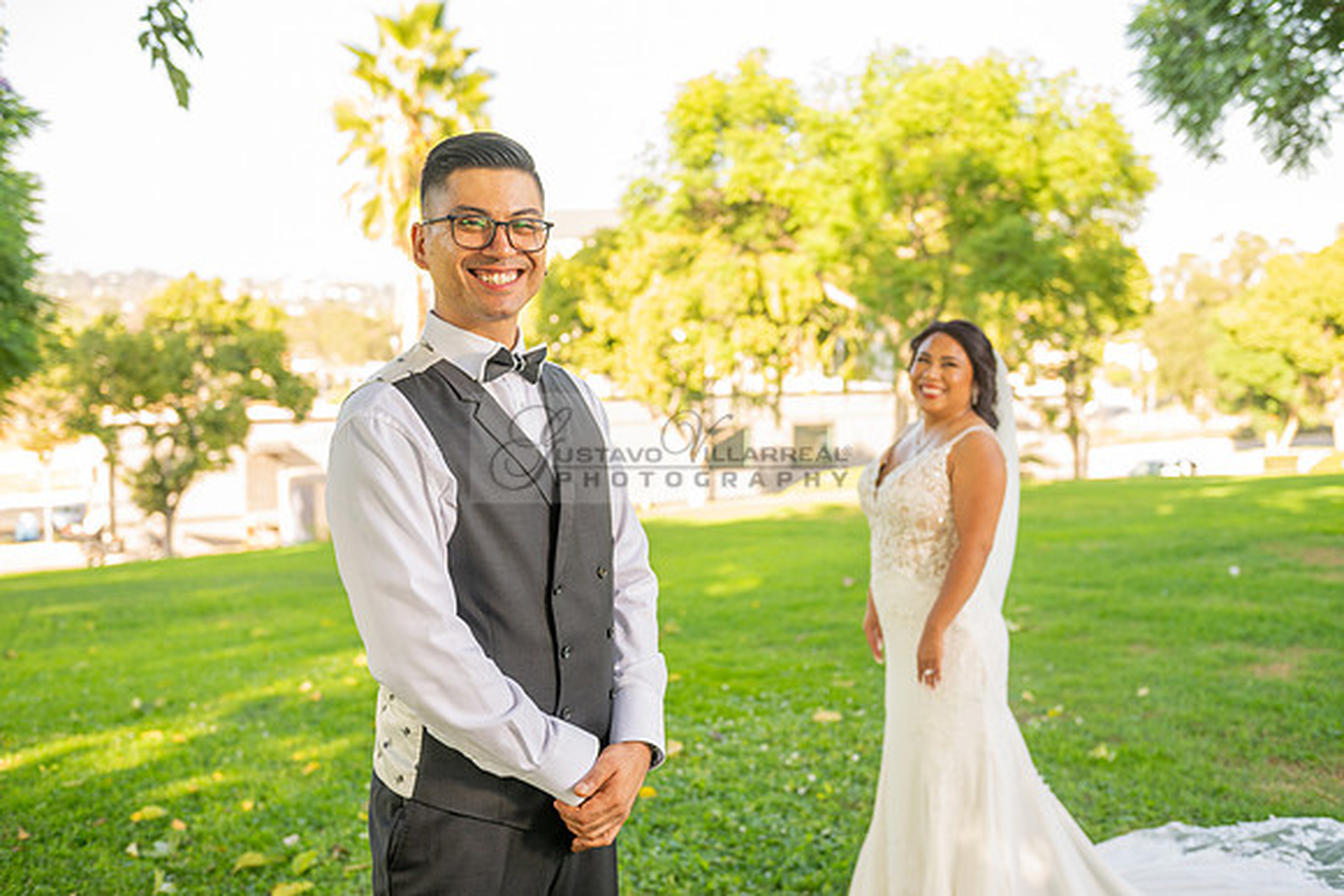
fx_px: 1419
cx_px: 672
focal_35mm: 38
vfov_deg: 35.1
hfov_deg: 50.7
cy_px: 448
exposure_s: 1/200
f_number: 3.5
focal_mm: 38
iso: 200
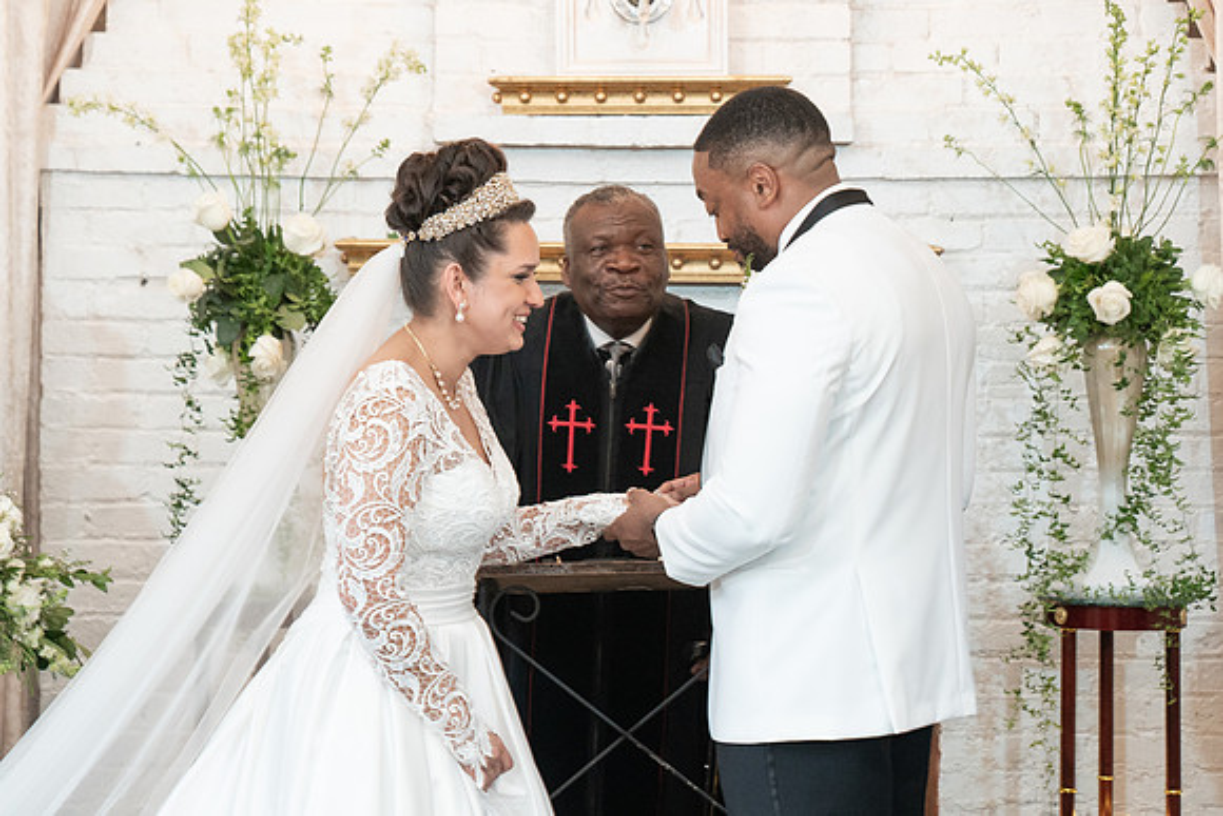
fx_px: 3303
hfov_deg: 21.0
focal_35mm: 97
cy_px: 396
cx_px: 607
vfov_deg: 14.1
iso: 2000
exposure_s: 1/100
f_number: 4
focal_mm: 70
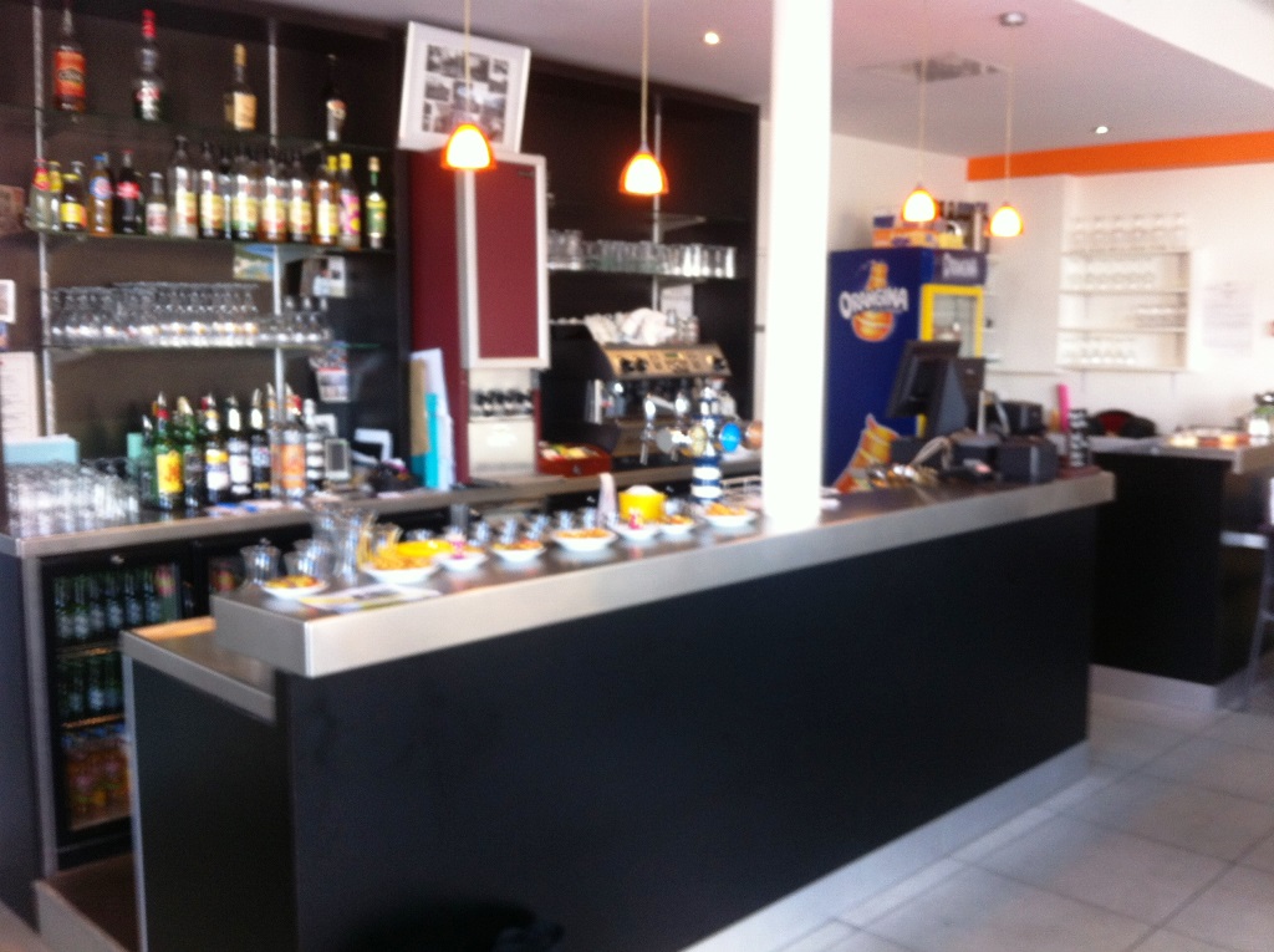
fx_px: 1286
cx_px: 637
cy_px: 476
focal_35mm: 35
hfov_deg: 52.7
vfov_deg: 40.6
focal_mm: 3.85
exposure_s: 1/15
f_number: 2.8
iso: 100
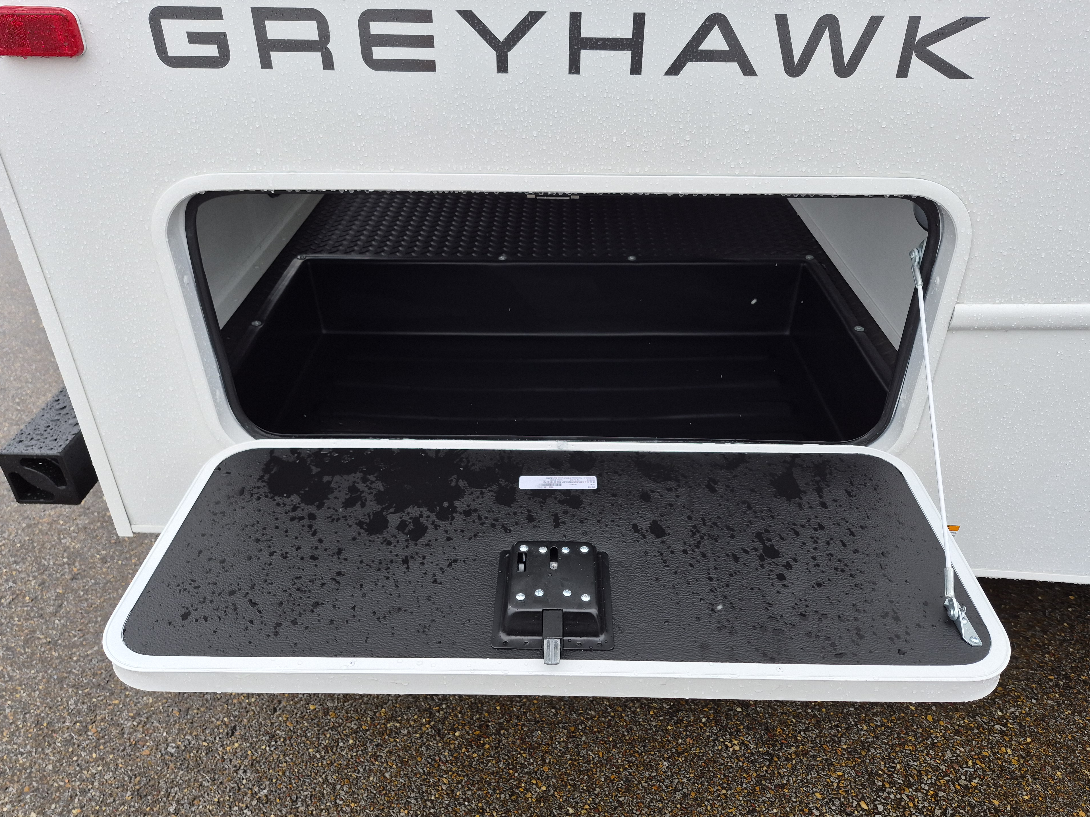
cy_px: 397
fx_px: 756
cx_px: 565
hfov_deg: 71.6
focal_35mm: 24
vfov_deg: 56.8
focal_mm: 5.4
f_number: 1.8
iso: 80
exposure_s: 1/1412
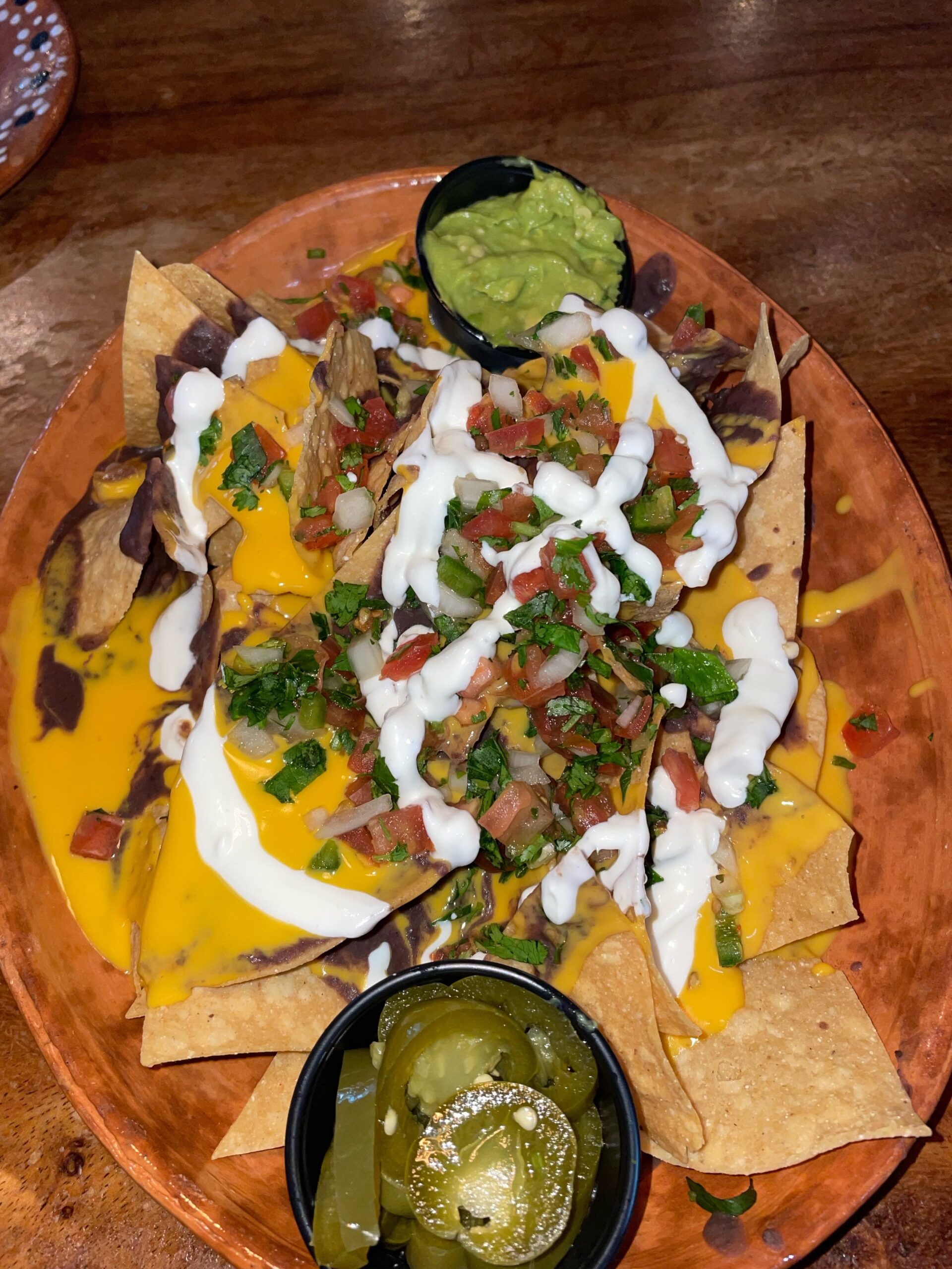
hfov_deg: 53.1
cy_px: 634
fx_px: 953
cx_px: 476
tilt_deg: -62.3
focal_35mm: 26
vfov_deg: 67.3
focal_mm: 4.2
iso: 40
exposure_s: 1/60
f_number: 1.6
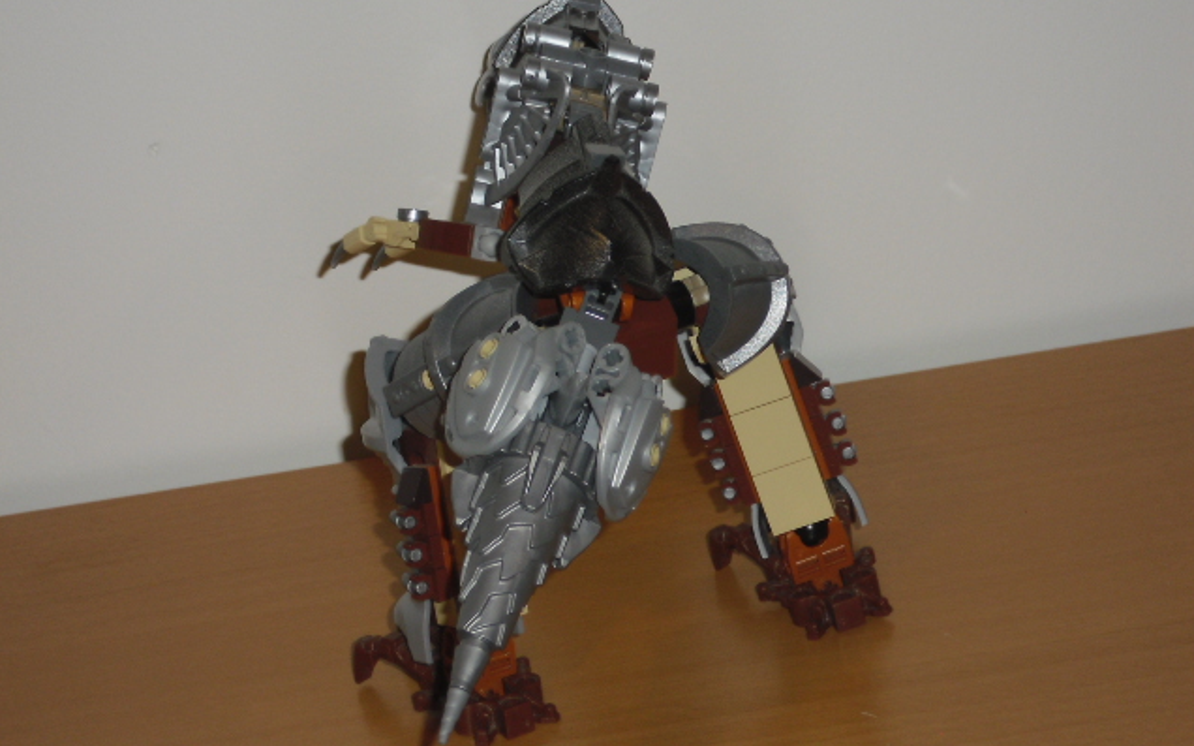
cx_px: 595
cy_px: 333
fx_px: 3643
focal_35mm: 112
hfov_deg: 18.6
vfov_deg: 11.7
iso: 200
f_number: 5.6
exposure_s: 1/60
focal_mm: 18.9
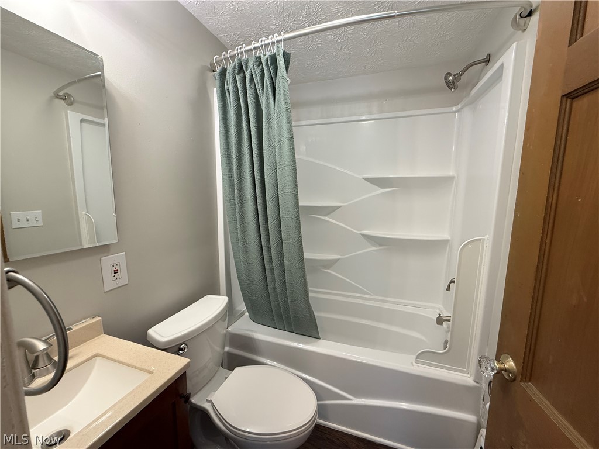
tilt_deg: -7.3
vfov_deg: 85.7
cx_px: 300
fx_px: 242
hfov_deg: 102.1
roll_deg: -0.7
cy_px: 224
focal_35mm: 14
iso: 200
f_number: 2.2
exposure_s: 1/60
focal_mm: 2.22
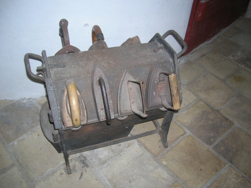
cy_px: 94
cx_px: 126
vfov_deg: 41.8
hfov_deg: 54.0
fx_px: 247
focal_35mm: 34
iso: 50
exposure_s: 1/60.1
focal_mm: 5.7
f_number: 2.9
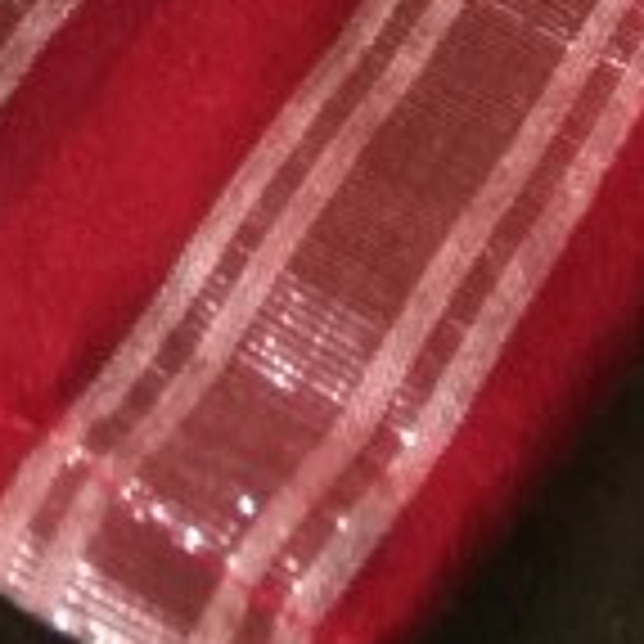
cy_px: -1567
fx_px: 3873
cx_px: -635
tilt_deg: -22.8
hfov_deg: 9.0
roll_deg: -1.6
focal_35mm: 184
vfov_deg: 7.7
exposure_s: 1/15
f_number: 2.2
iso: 64
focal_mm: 4.15
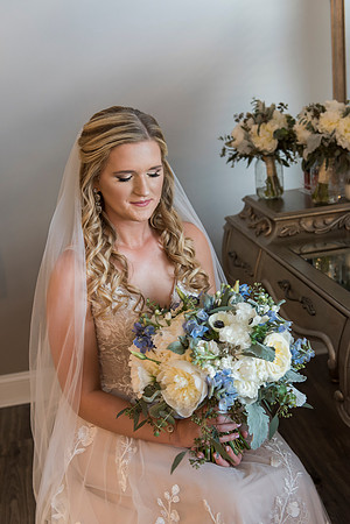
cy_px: 262
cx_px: 175
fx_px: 700
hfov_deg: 28.1
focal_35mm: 48
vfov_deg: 41.1
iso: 1000
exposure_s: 1/60
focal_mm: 48
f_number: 4
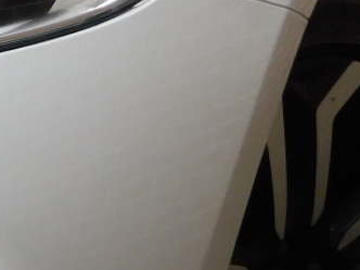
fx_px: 1154
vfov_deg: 13.3
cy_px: 145
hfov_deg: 15.0
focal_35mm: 111
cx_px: -321
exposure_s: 1/30
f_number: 3
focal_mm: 4
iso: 160
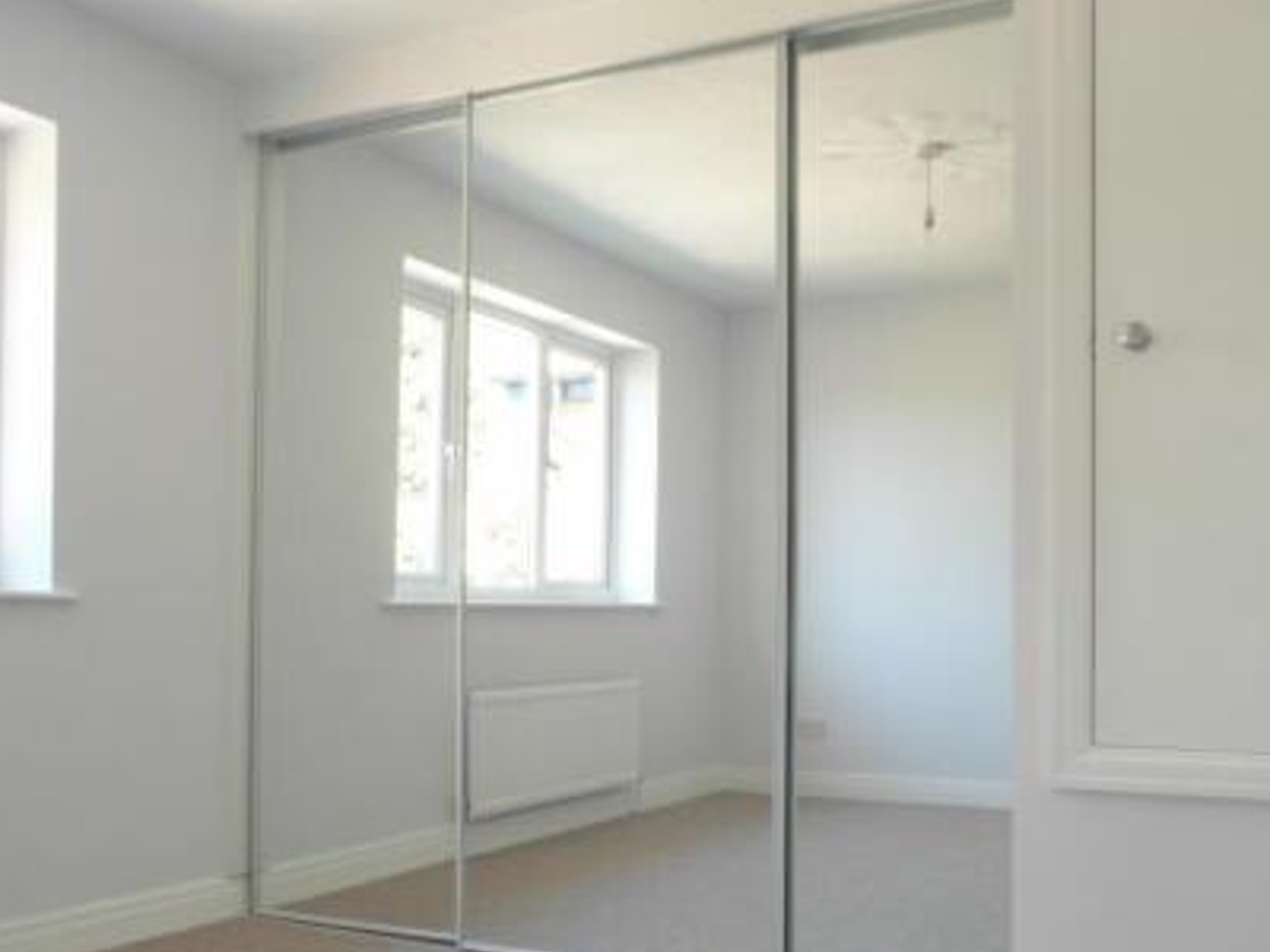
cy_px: 576
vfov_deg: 40.5
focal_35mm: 35
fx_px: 1284
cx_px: 808
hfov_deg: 52.0
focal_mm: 5.2
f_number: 6.7
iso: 80
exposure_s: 1/4
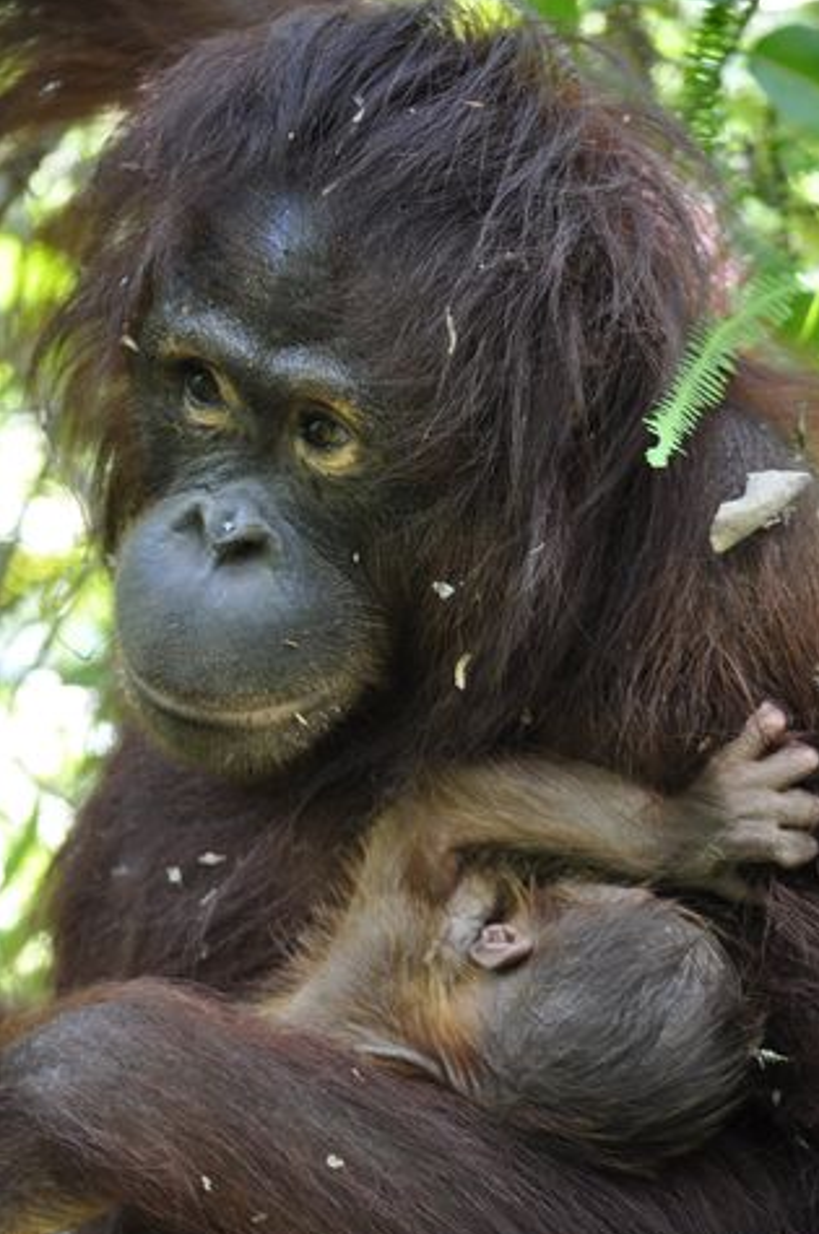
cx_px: 439
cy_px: 649
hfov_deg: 12.4
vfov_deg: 18.6
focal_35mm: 110
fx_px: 3767
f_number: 4.5
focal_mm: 68
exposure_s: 1/30
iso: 250
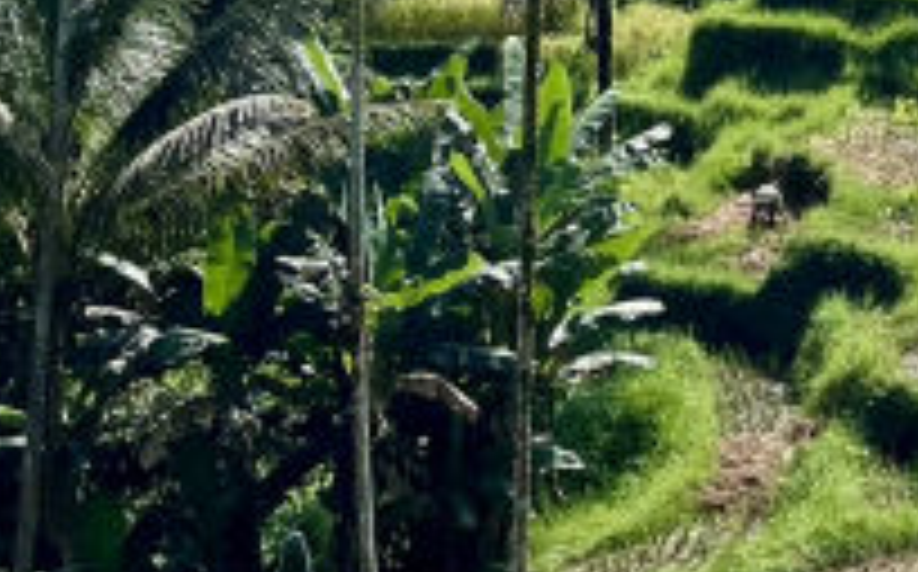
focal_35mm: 122
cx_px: 873
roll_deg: +0.6
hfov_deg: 16.8
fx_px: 3049
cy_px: -691
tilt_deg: +4.0
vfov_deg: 9.7
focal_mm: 5.1
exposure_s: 1/7874
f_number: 1.6
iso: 50
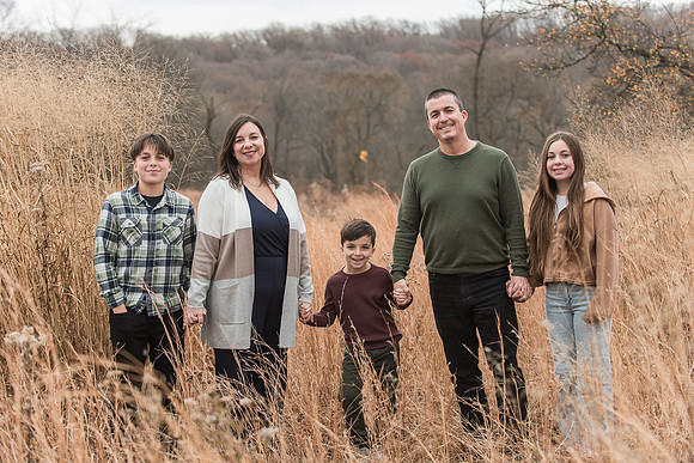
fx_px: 1393
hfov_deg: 28.0
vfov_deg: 18.9
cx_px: 346
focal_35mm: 72
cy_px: 230
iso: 800
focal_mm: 70
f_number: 4
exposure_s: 1/320
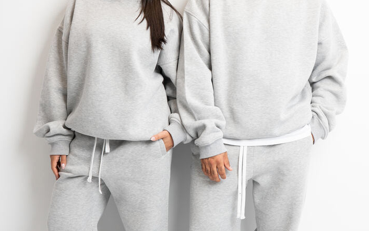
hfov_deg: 32.0
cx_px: 195
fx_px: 644
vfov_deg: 20.3
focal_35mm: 64
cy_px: 112
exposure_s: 1/160
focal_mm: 37
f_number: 6.3
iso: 320
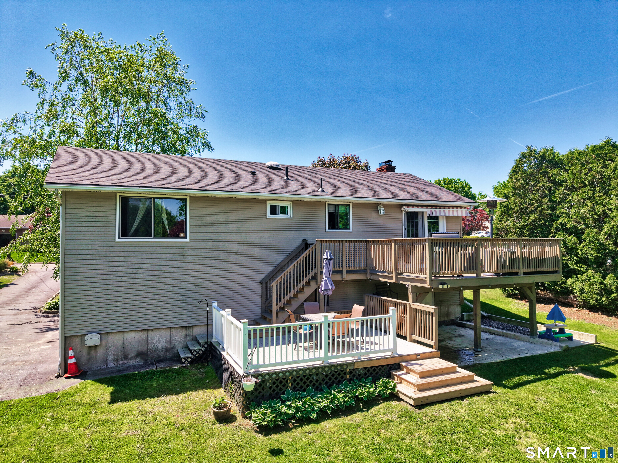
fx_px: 428
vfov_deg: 56.8
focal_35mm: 24
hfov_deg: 71.6
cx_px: 309
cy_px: 232
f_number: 1.8
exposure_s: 1/1500
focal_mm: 8.7
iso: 160
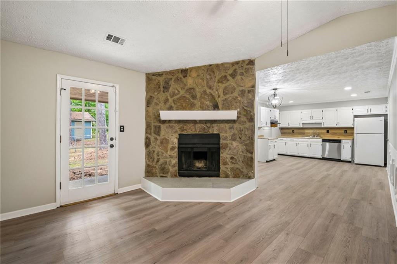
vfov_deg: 73.7
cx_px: 198
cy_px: 132
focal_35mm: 16
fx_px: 176
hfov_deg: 96.8
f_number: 8
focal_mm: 16
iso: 125
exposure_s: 1/15
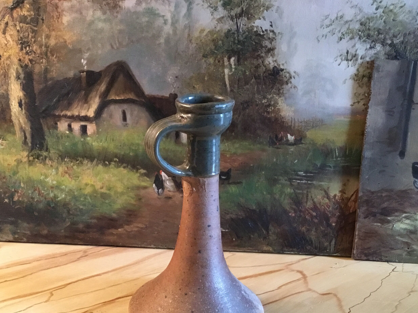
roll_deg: -1.2
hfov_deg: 45.8
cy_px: 202
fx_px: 495
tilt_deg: -21.1
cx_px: 198
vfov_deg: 34.9
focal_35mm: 41
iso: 200
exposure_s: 1/17
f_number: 2.4
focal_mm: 3.3
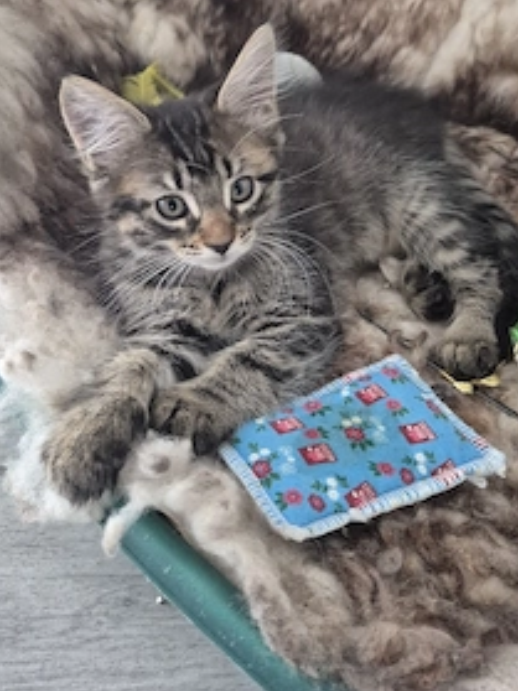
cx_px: 248
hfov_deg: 42.9
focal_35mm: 33
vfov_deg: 54.3
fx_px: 659
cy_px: 230
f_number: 1.8
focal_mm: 5.4
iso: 800
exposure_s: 1/60.2
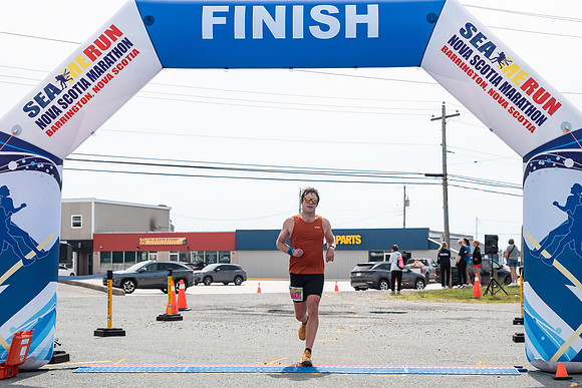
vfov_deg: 20.1
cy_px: 225
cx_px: 301
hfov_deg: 29.7
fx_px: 1096
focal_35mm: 68
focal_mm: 52
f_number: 4
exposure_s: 1/4000
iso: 800
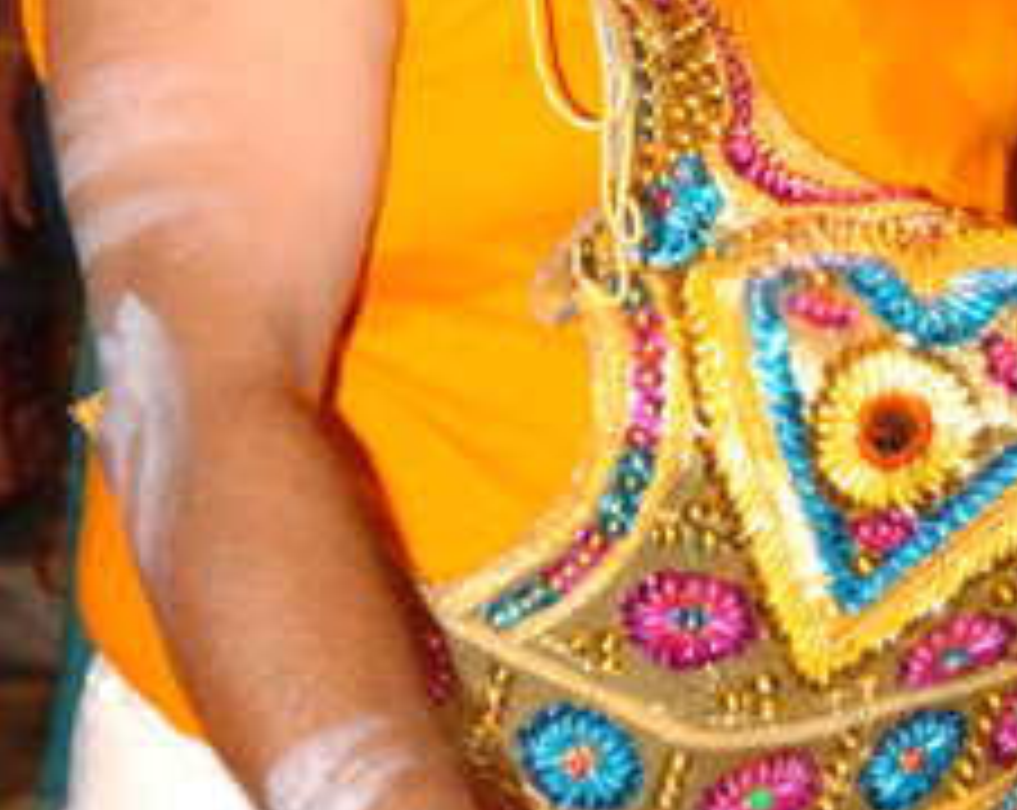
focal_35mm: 142
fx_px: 4267
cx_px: 817
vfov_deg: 10.6
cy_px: -279
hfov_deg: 13.5
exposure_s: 1/30
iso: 400
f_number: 3.5
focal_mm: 38
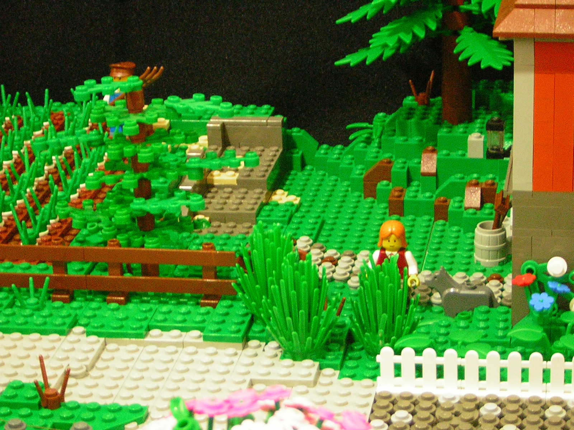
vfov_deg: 13.7
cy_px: 215
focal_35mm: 108
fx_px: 1791
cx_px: 287
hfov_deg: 18.2
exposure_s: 1/3
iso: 200
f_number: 4.7
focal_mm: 14.1
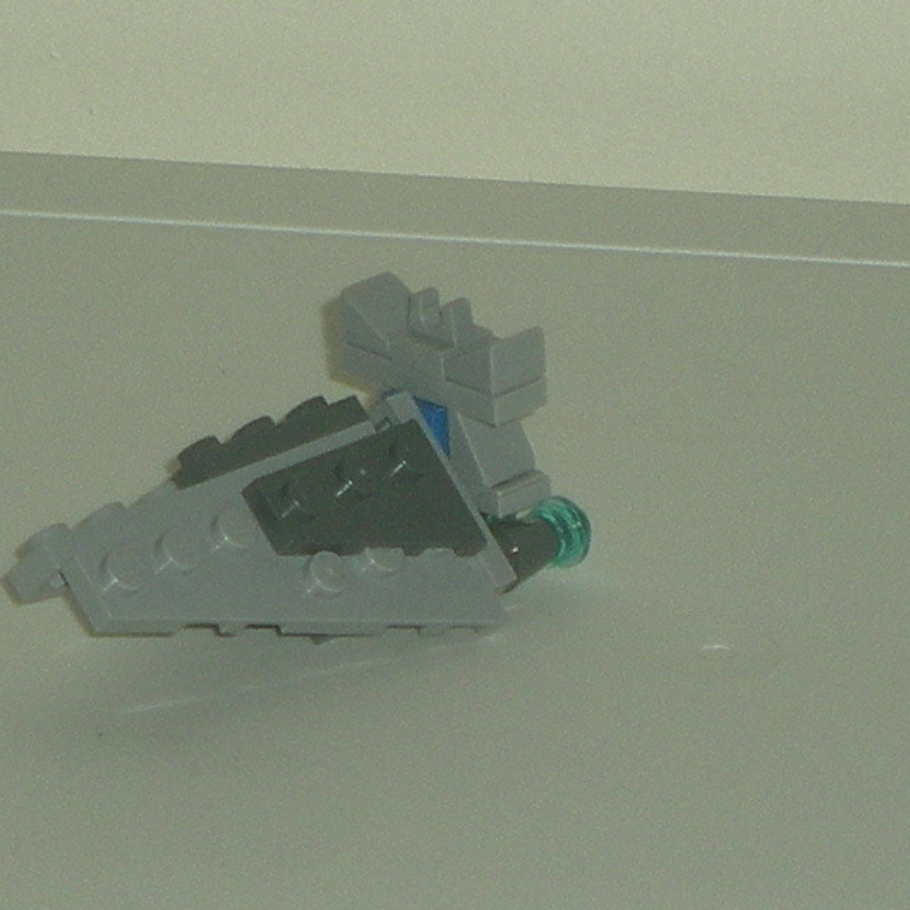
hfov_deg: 16.7
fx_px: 3093
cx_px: 427
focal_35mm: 104
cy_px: 437
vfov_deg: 16.7
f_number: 4.6
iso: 50
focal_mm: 12.3
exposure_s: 1/120
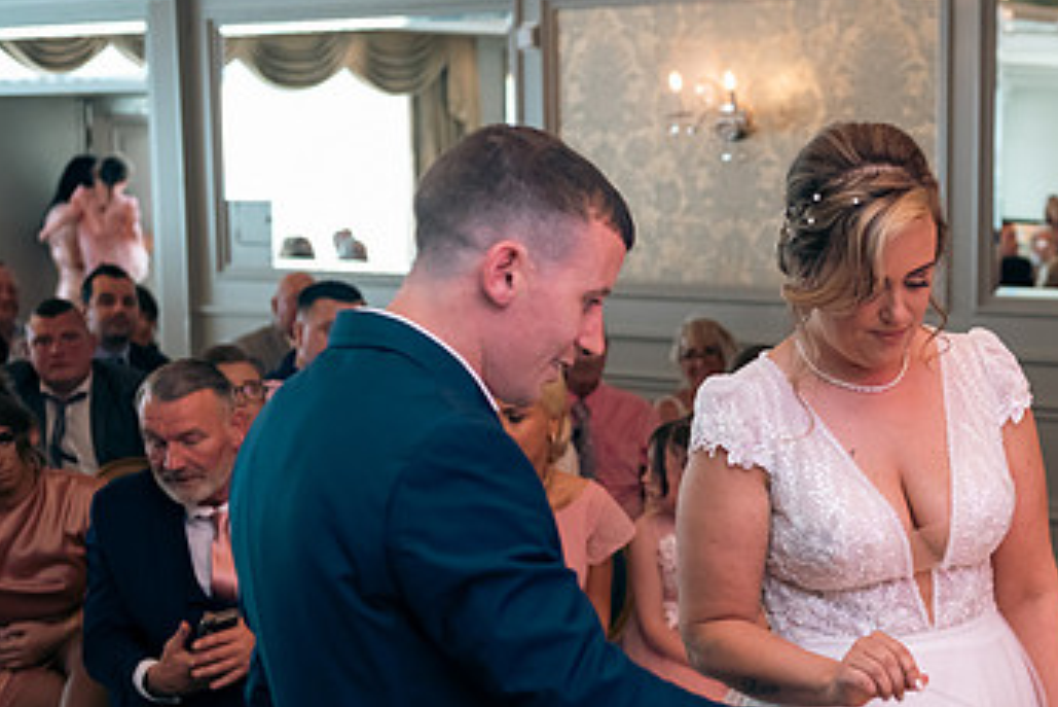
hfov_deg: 26.2
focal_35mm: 76
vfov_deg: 17.9
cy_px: 499
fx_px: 2234
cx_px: 836
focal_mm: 45
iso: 640
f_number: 3.5
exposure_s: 1/160
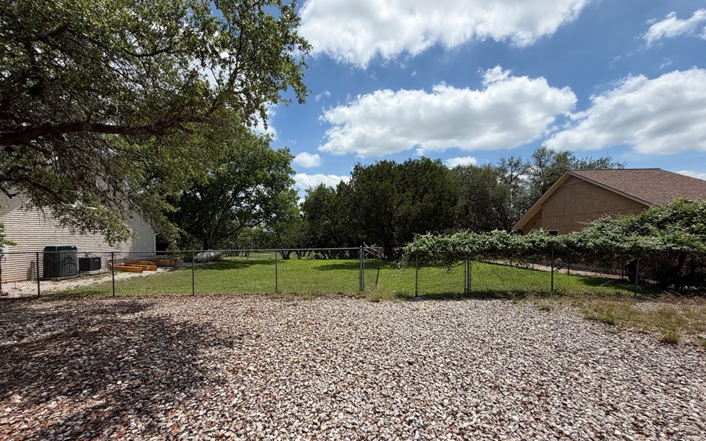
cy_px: 240
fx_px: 289
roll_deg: +0.5
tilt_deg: -0.3
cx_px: 353
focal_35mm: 15
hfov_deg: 101.5
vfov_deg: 74.6
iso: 25
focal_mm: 2.22
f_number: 2.2
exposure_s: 1/1285
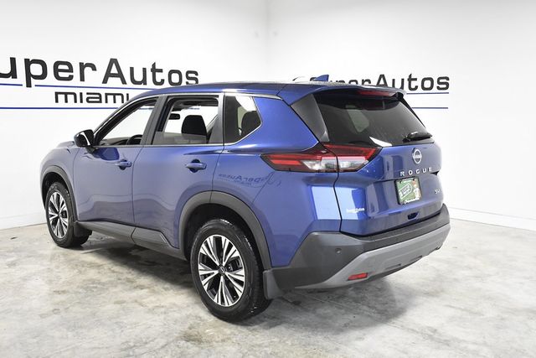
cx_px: 268
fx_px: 491
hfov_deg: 57.2
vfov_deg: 40.0
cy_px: 179
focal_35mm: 33
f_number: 5.6
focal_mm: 22
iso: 2500
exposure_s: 1/200
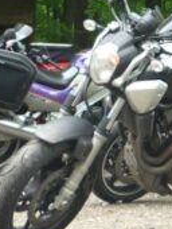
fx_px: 985
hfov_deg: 9.2
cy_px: 28
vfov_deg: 13.1
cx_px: 372
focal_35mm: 149
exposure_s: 1/80
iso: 80
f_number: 2.8
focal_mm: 5.5
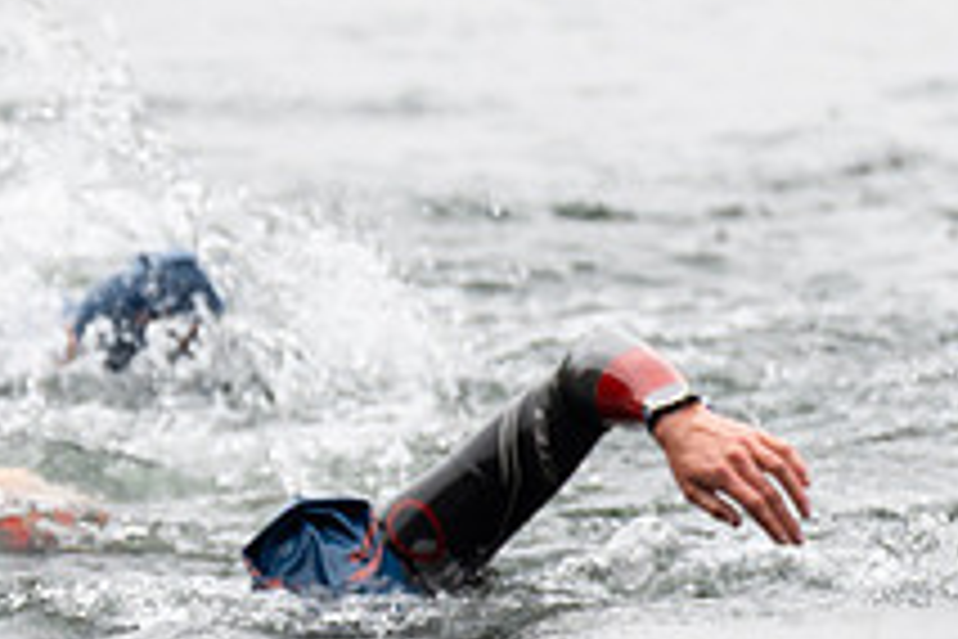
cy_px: 987
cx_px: -786
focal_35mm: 1118
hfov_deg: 1.8
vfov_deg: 1.2
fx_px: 29749
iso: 320
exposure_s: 1/400
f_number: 3.2
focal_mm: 200
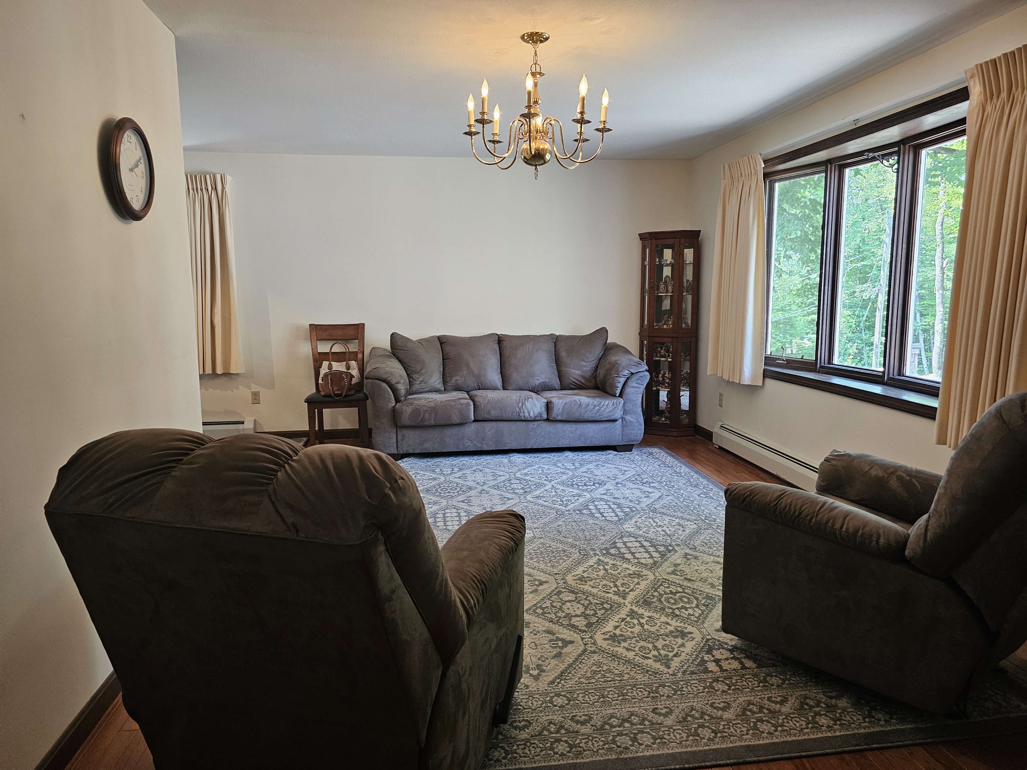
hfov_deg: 73.9
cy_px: 385
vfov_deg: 58.9
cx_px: 514
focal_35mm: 23
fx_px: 682
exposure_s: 1/120
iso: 250
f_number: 1.7
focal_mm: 6.3
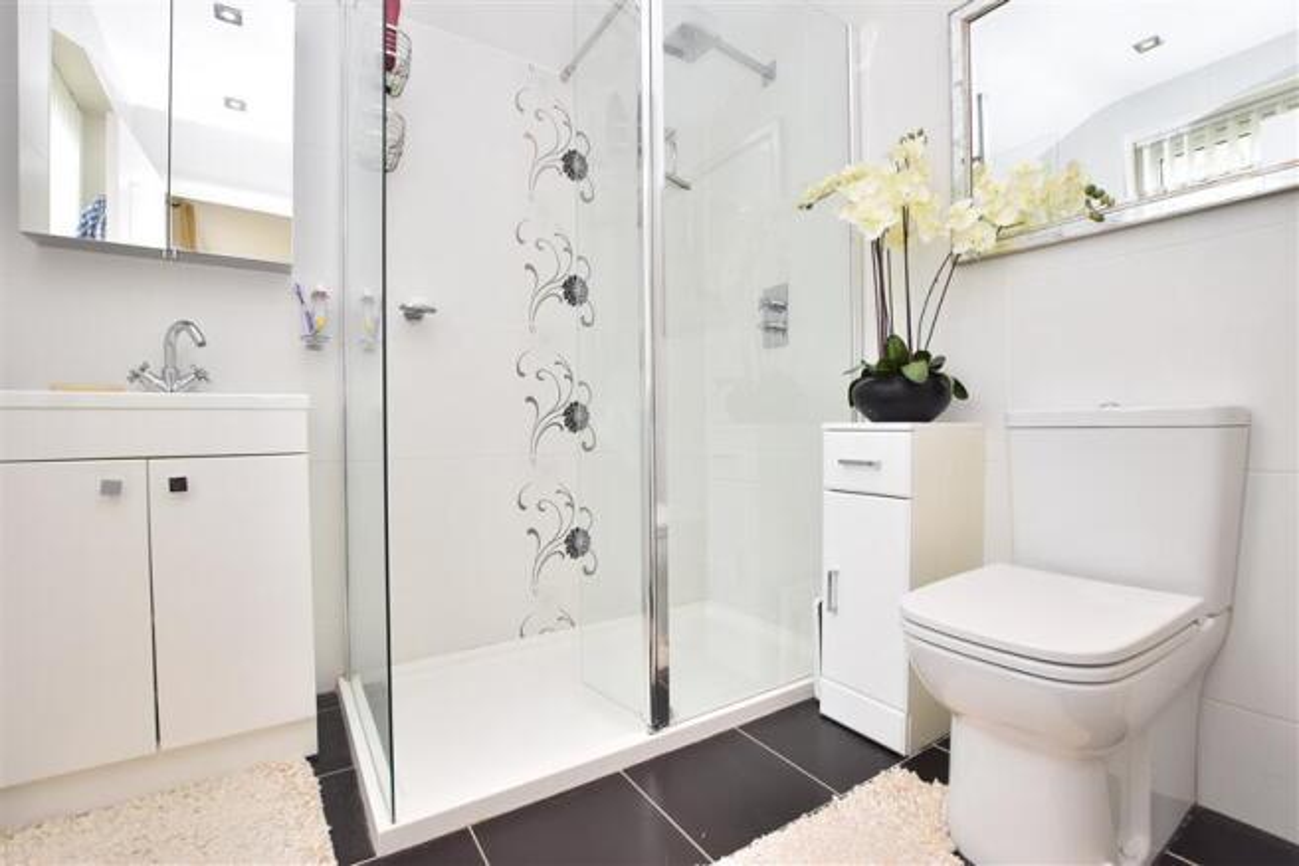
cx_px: 650
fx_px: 541
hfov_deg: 100.4
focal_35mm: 15
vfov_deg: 77.3
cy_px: 433
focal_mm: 10
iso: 320
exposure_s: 1/30
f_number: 10
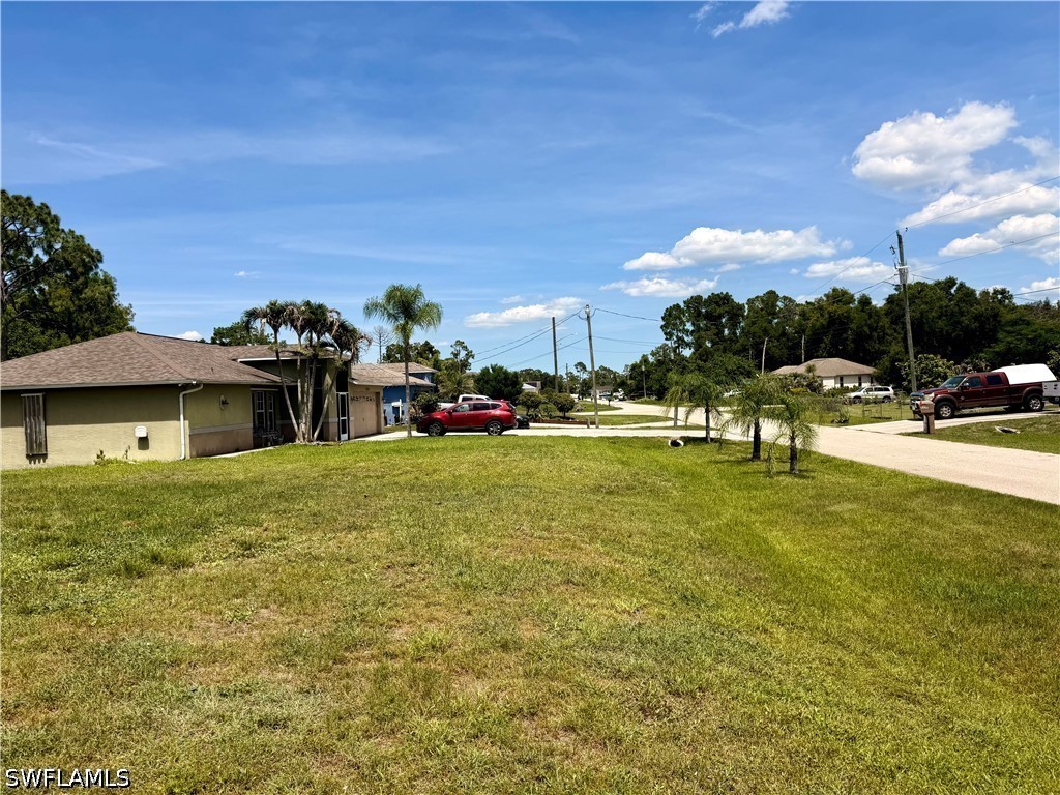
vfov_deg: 56.8
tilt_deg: +1.7
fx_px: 735
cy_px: 398
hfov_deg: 71.6
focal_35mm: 24
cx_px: 530
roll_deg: +2.3
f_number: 1.78
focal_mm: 6.76
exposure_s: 1/6173
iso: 80
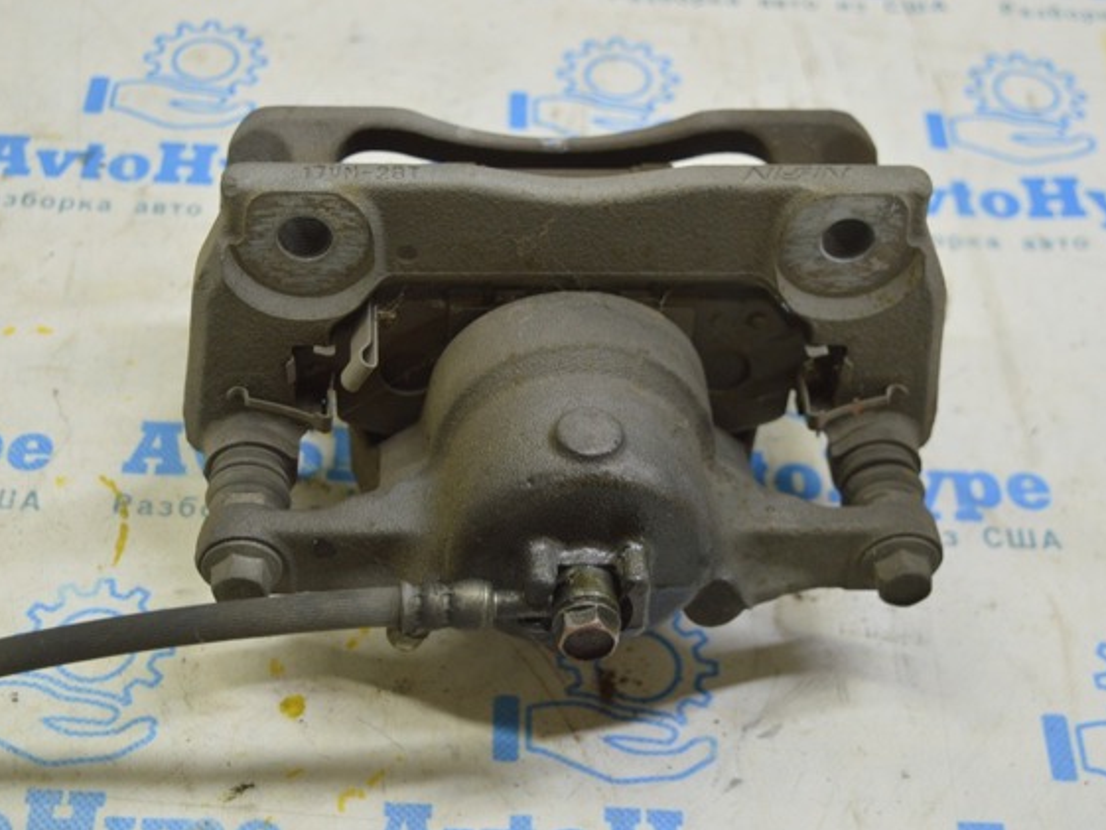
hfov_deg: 33.4
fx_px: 1839
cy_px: 415
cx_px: 485
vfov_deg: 25.4
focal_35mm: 58
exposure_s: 1/25
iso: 400
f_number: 5.6
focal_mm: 35
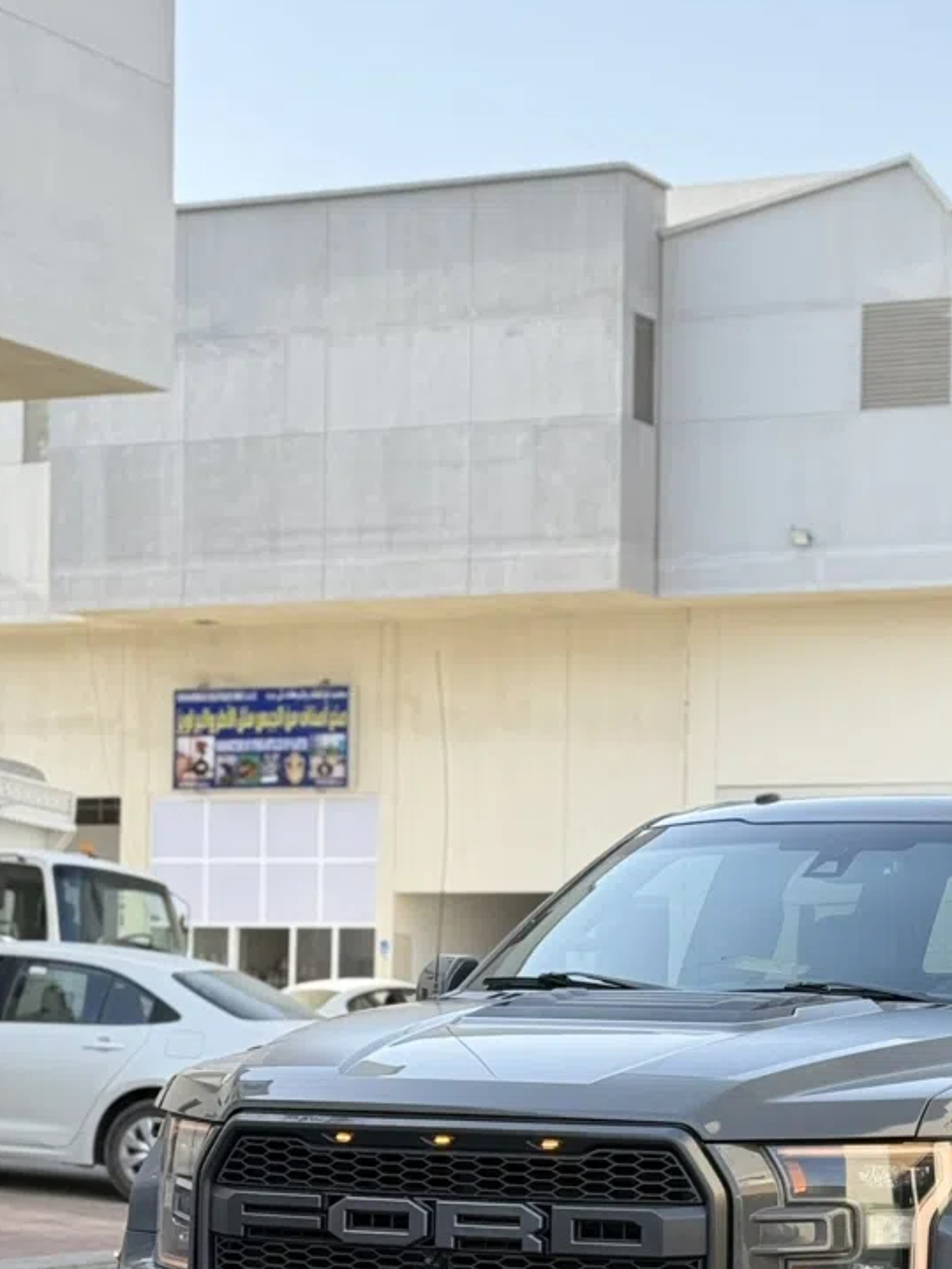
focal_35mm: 91
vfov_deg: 21.4
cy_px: 951
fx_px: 3337
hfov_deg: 16.0
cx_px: 848
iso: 100
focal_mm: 6.76
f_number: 1.78
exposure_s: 1/802
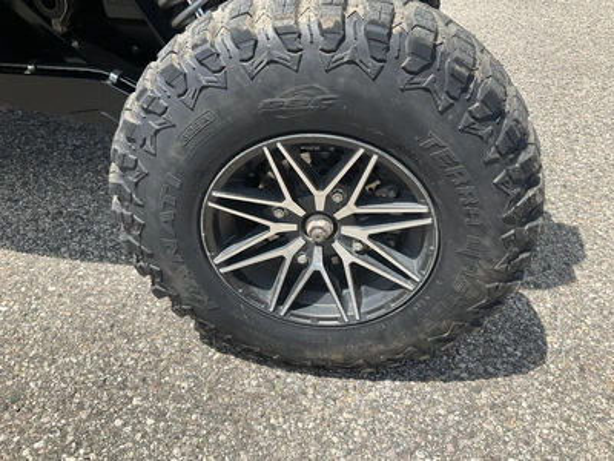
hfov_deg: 61.7
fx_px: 514
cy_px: 230
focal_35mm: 29
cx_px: 307
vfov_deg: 48.2
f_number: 1.8
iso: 25
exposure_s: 1/978
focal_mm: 3
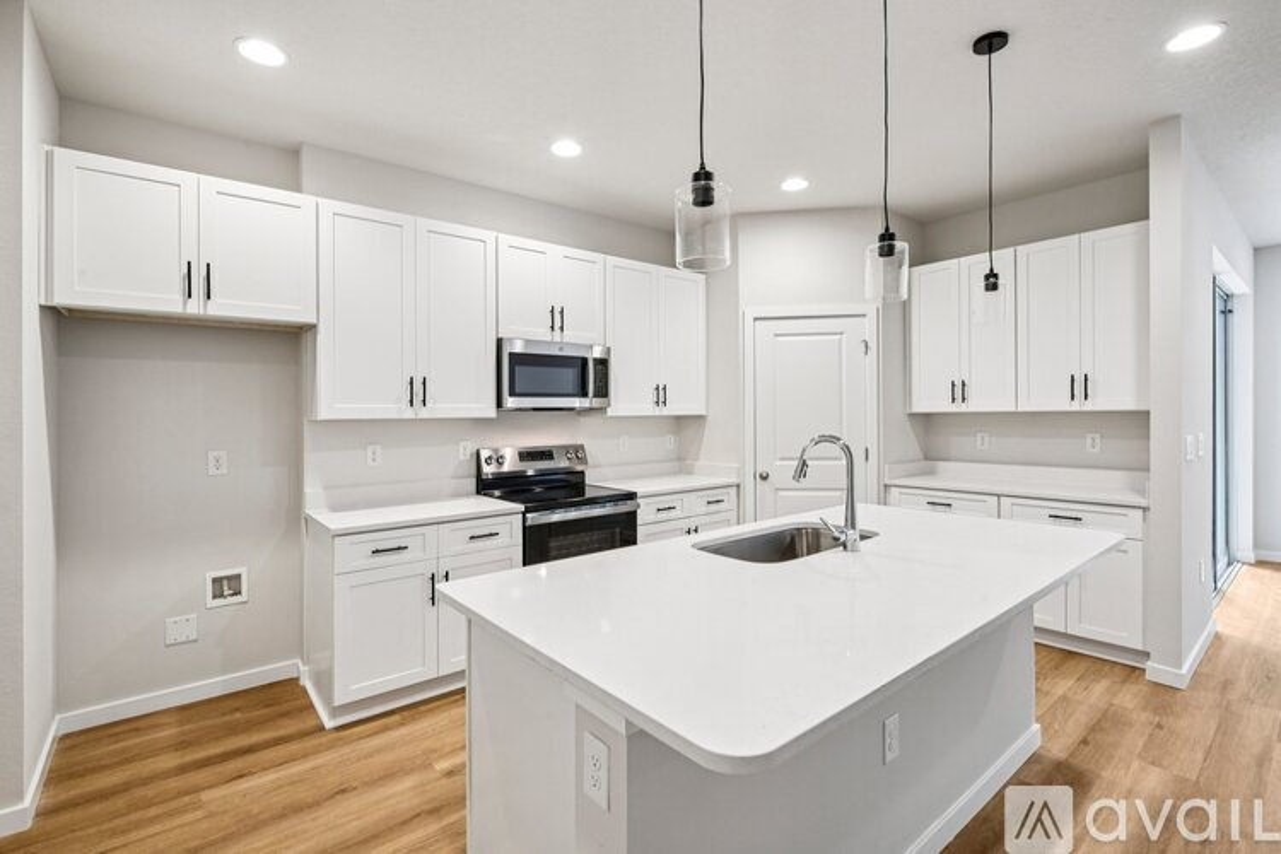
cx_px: 640
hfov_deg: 96.7
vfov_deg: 73.7
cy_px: 427
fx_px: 569
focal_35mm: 16
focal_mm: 16
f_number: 8
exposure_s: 1/8
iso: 400
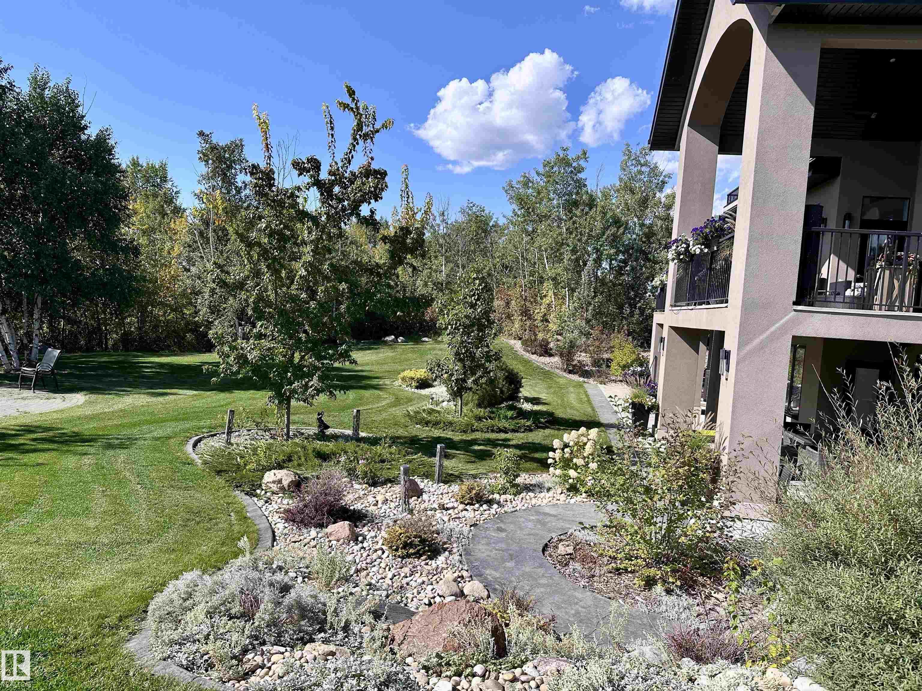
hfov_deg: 71.6
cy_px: 346
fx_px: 639
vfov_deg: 56.8
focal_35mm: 24
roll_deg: -4.3
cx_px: 461
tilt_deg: -4.4
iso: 80
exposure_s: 1/3356
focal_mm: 6.86
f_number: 1.78
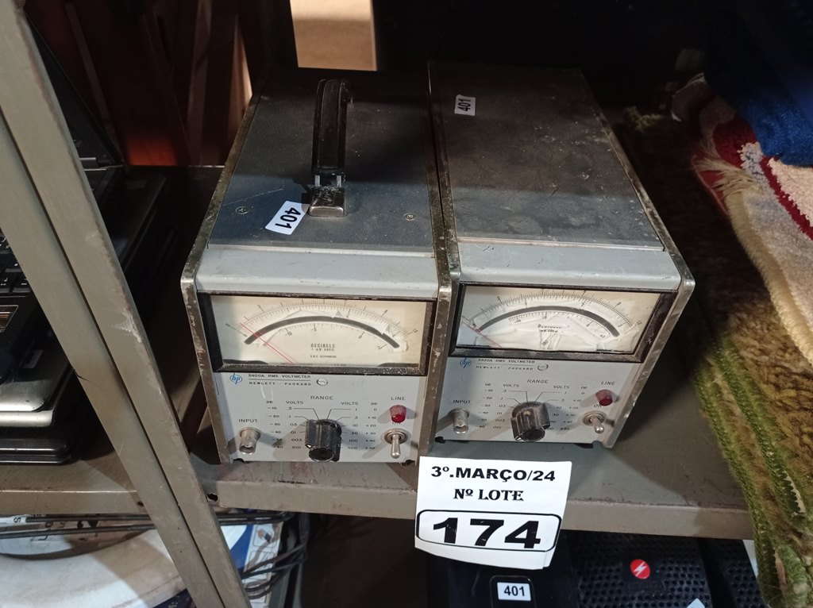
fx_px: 657
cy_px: 304
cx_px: 406
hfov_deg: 63.5
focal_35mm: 28
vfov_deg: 49.7
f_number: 1.79
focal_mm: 4.7
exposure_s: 1/24
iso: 705
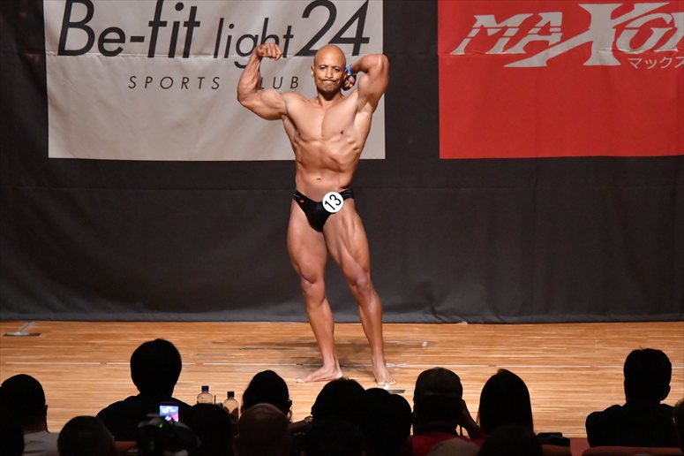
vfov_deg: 5.7
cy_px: 228
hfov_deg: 8.6
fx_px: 4558
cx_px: 342
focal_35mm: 240
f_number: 5.6
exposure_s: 1/400
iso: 12800
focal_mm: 160
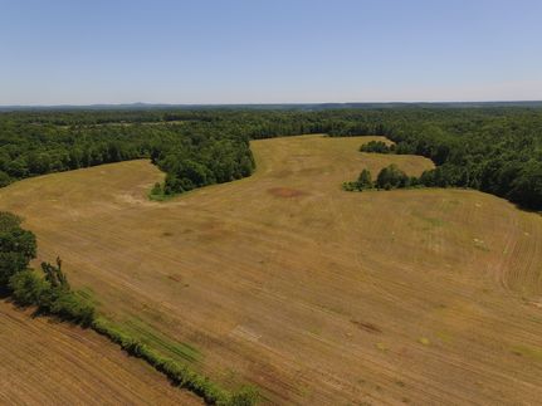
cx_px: 271
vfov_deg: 65.9
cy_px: 203
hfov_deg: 81.8
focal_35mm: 20
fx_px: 313
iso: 100
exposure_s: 1/1403
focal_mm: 3.61
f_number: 2.8
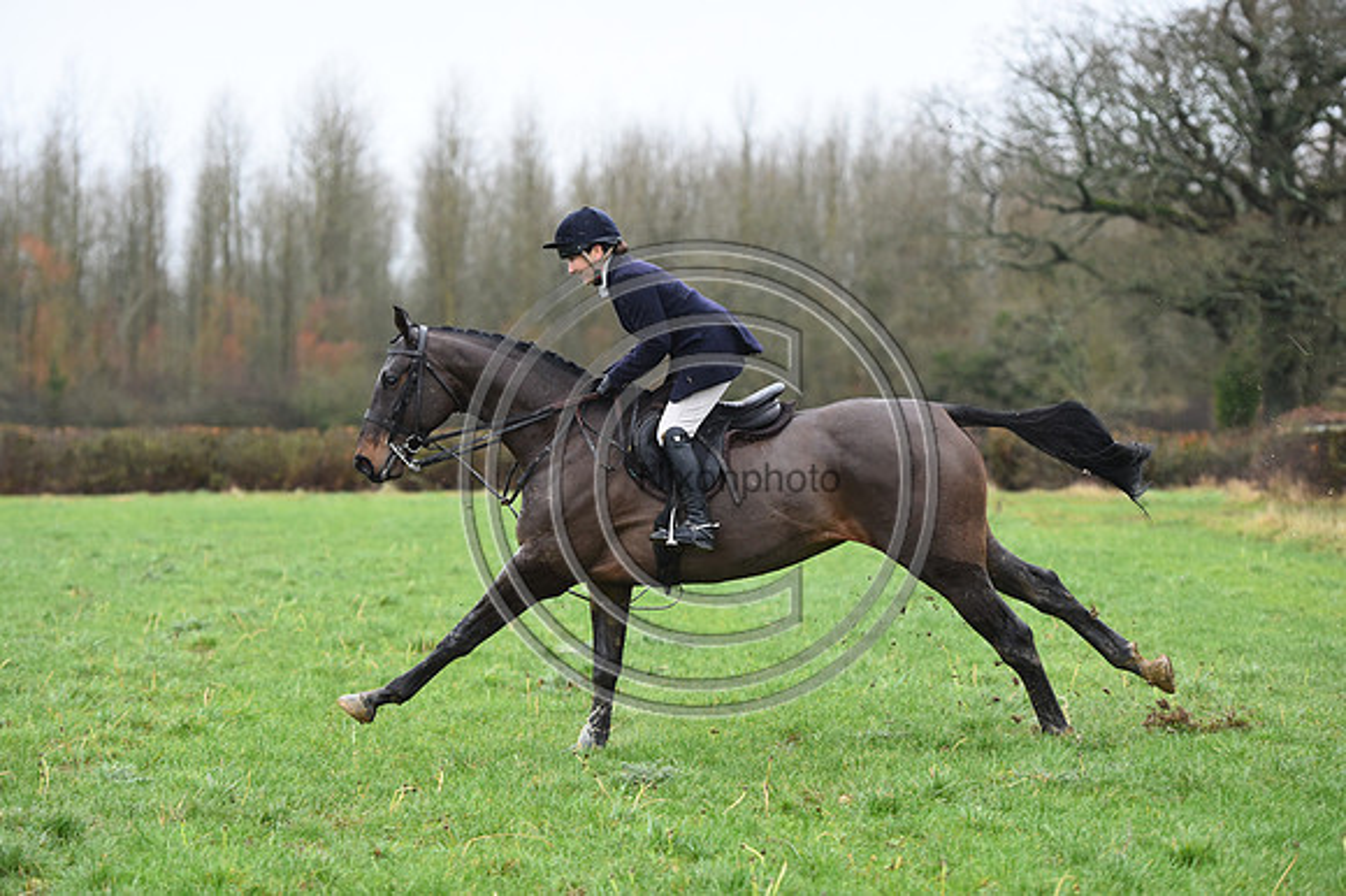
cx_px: 673
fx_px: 4185
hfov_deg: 18.3
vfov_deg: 12.2
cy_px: 448
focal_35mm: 112
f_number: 3.2
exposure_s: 1/1250
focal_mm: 112
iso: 2500
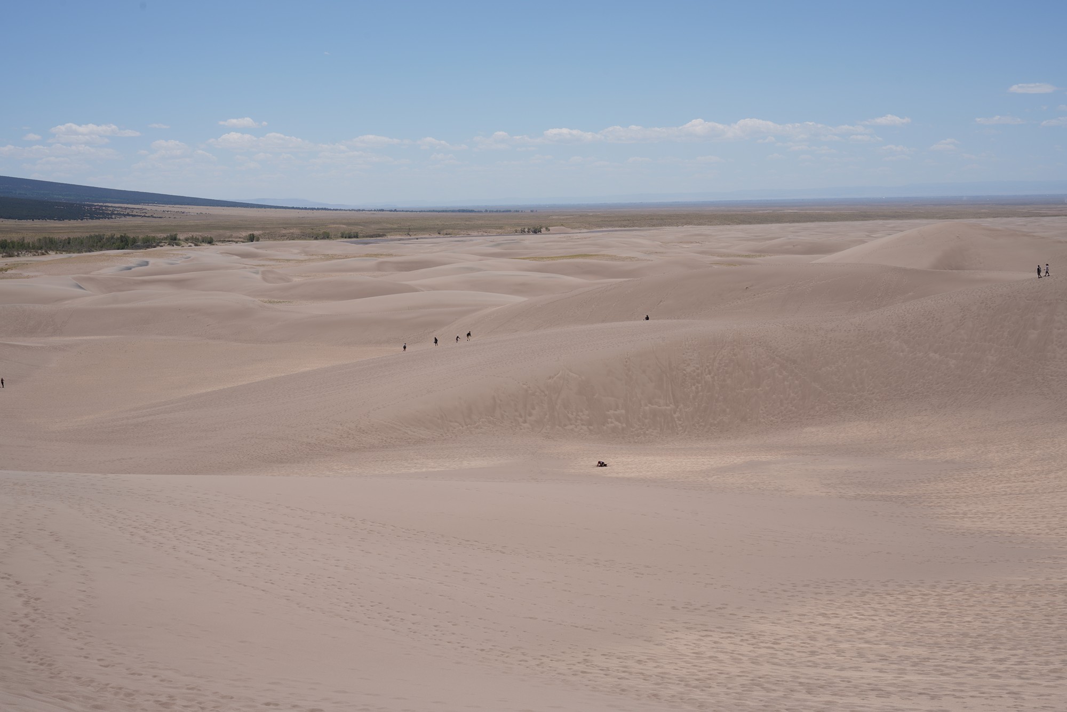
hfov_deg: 39.6
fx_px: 1482
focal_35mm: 50
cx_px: 534
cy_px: 356
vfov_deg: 27.0
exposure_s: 1/160
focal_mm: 50
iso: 80
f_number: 13
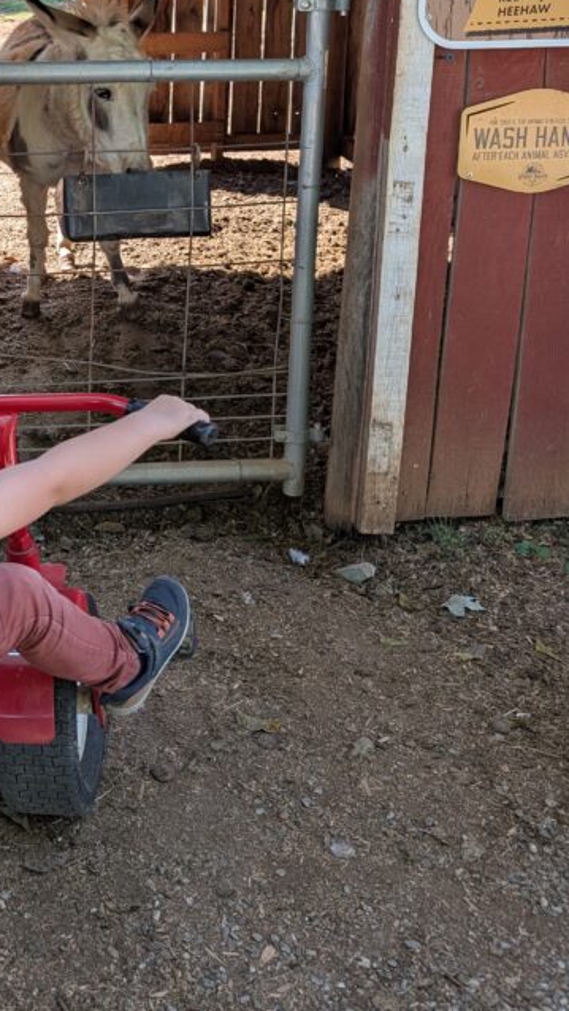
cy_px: 206
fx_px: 1126
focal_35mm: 42
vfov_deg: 45.9
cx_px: 4
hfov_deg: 26.8
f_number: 1.68
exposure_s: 1/194
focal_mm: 6.9
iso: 19
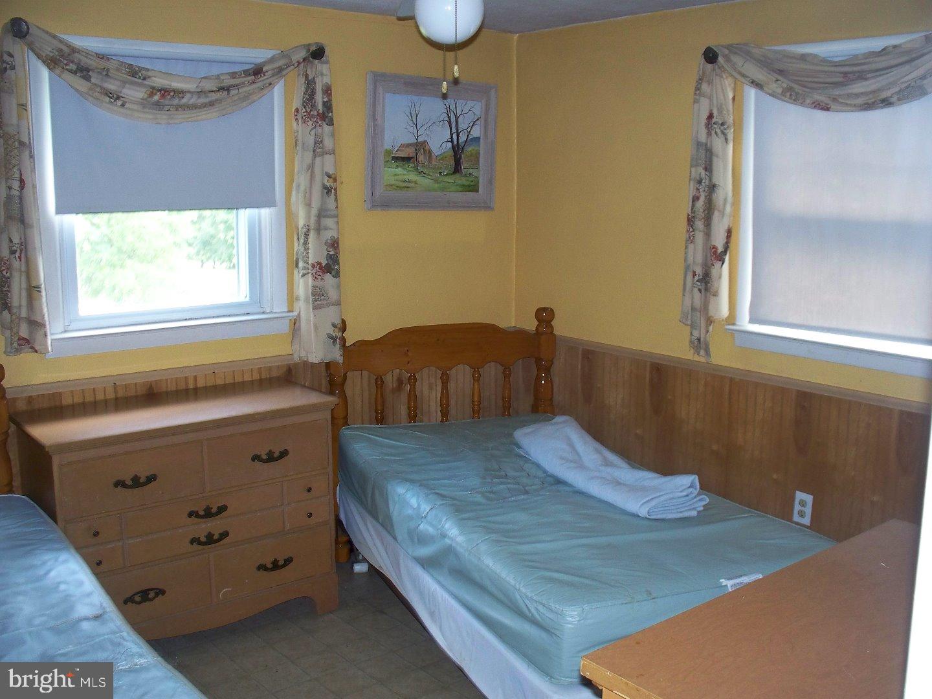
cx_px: 466
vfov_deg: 39.7
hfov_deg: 51.4
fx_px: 969
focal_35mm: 36
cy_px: 350
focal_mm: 7.54
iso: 200
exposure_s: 1/30
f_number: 2.8
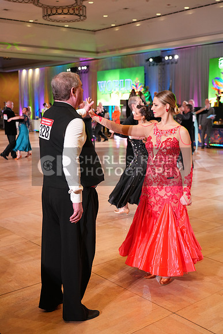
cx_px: 112
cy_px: 167
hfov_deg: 31.9
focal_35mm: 42
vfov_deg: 46.4
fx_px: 390
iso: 2000
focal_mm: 42
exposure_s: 1/320
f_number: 4
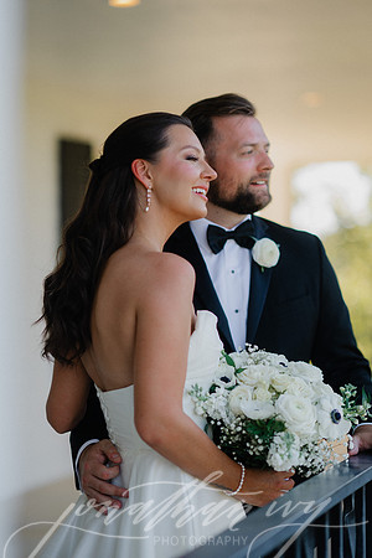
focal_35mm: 85
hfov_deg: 16.1
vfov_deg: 23.9
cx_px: 186
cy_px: 279
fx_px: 1317
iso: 320
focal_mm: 85
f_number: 2
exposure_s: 1/1600
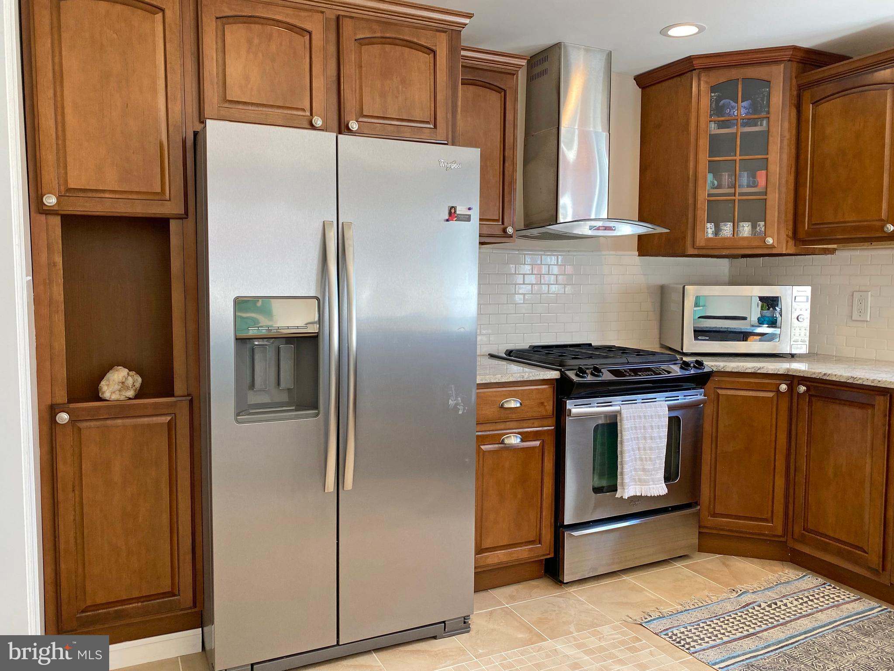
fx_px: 672
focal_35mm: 26
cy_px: 336
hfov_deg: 67.3
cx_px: 447
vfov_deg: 53.1
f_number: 1.8
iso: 80
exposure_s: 1/120
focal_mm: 4.25
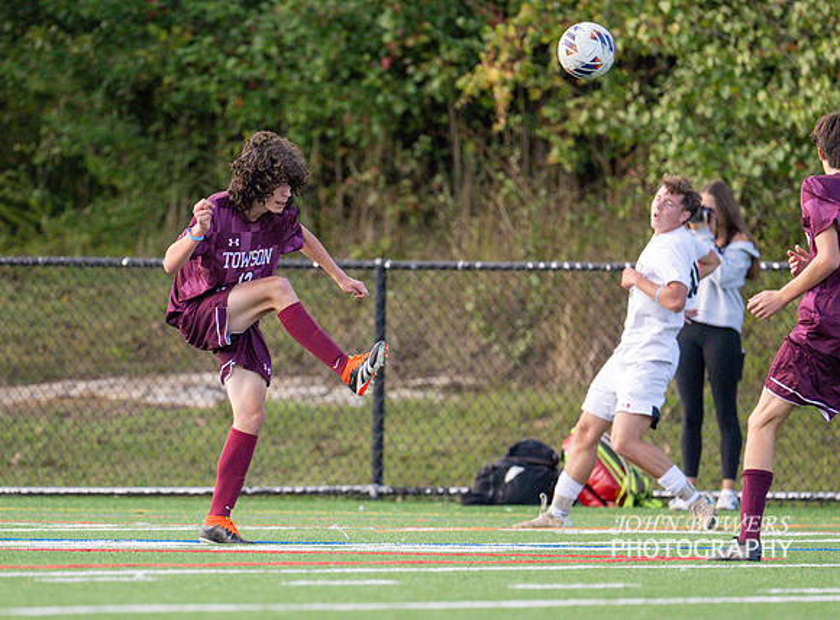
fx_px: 15725
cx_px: 321
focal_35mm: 652
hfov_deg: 3.1
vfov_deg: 2.3
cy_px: 414
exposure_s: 1/2500
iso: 2200
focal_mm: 400
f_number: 4.5
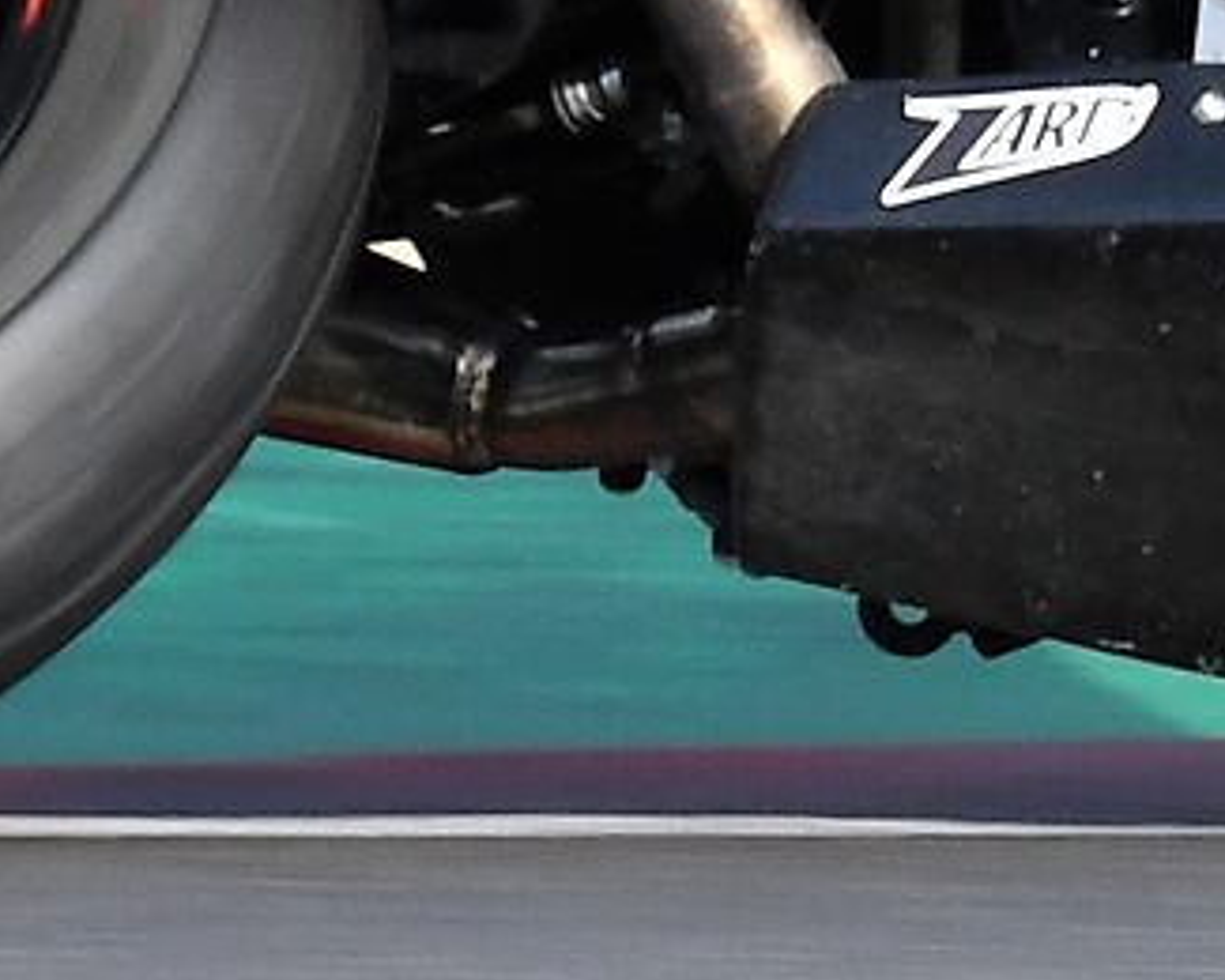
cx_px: 1504
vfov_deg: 0.7
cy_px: -801
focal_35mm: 2075
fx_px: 75230
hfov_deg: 0.9
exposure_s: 1/800
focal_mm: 200
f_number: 7.1
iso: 320
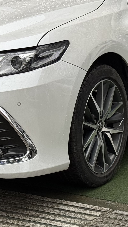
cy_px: 36
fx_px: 887
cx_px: 21
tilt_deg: -4.8
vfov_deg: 14.5
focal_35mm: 147
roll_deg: +0.9
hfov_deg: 8.2
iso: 64
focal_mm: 6.76
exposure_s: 1/345
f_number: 1.78
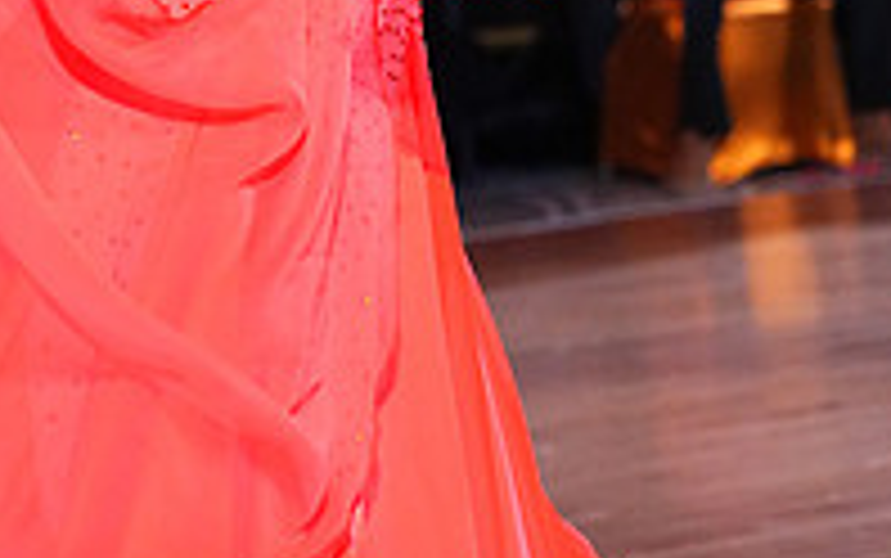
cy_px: -594
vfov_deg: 5.5
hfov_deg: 9.0
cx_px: 101
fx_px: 5661
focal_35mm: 233
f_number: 5
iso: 5000
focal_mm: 78
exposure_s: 1/400
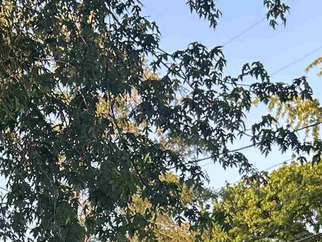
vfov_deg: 12.9
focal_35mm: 103
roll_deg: +1.9
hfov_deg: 17.8
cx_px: -101
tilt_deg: -0.2
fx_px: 959
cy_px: 451
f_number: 1.5
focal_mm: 5.7
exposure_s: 1/138
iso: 50
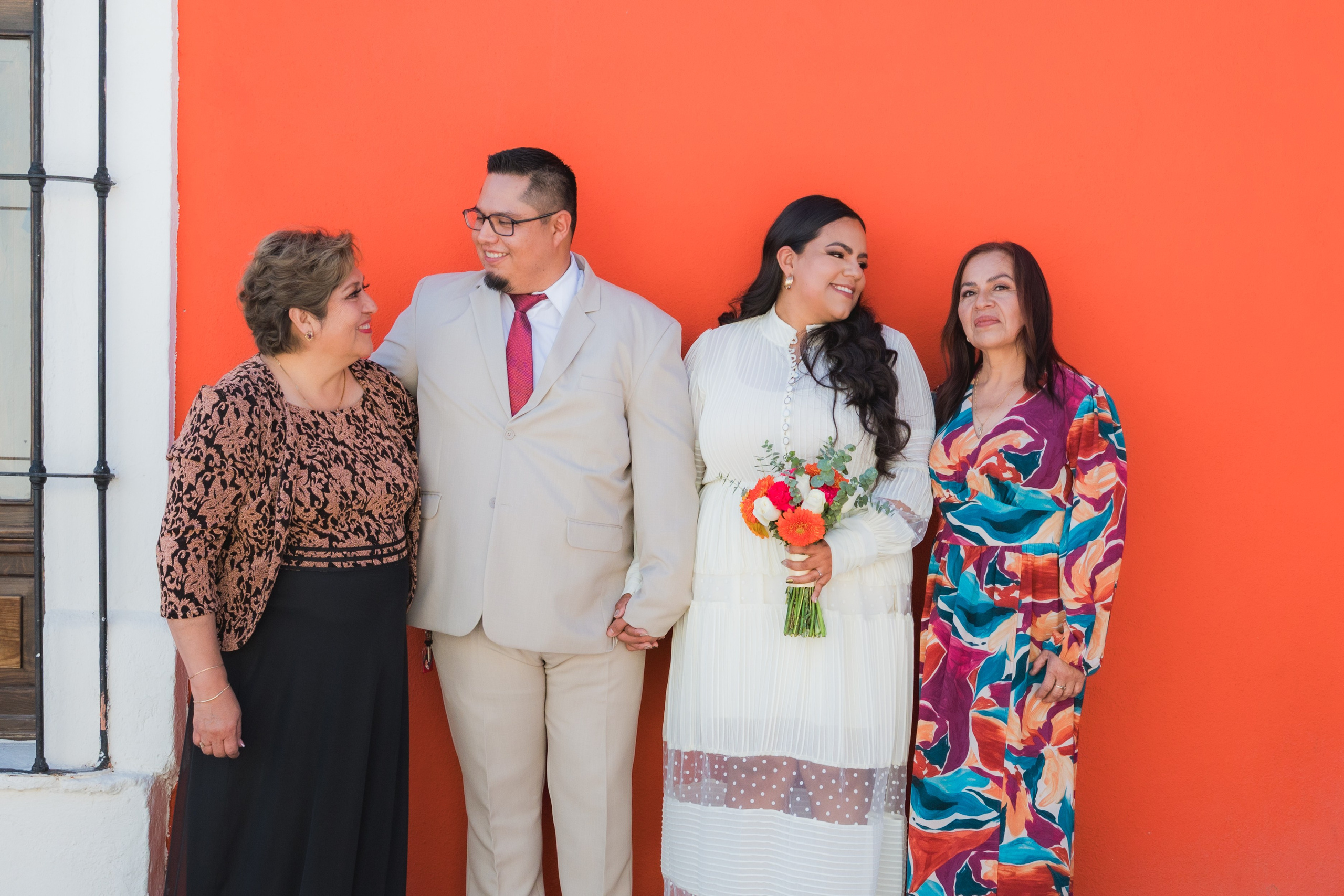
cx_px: 763
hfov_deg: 39.6
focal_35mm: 50
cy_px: 487
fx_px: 1861
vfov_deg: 27.1
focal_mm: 31
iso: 400
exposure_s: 1/160
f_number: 11
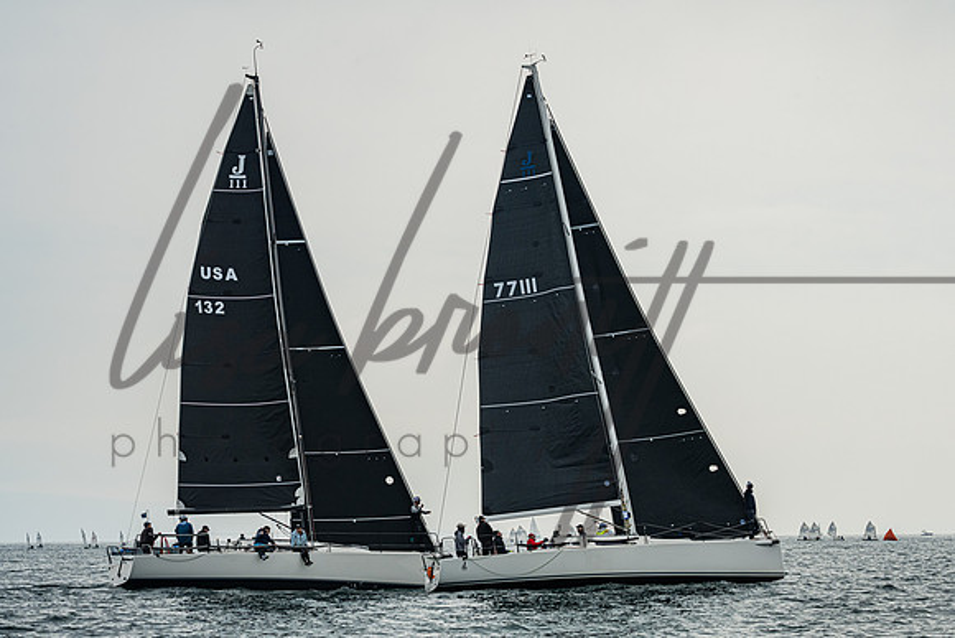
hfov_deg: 16.6
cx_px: 498
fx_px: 3278
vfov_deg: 11.1
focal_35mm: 124
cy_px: 331
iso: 640
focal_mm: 115
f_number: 10
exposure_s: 1/1600
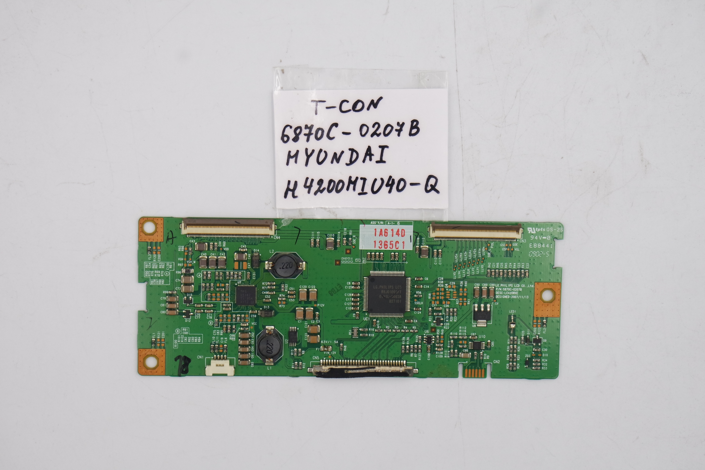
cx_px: 352
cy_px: 235
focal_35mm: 72
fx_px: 1410
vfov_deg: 18.9
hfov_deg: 28.1
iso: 200
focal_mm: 27
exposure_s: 1/125
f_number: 5.6
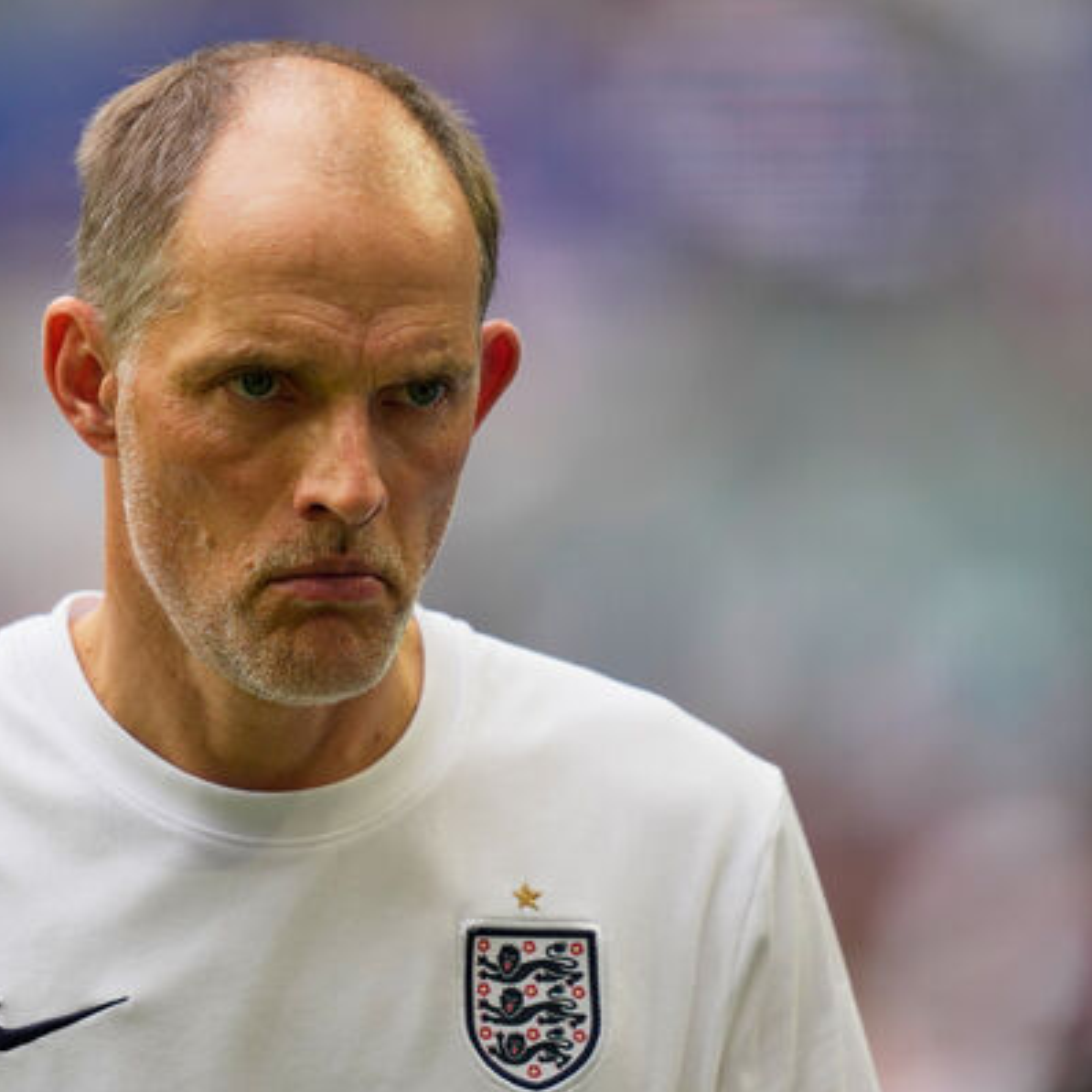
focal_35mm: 769
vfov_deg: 2.3
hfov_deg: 2.3
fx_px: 27446
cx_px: 392
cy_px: 546
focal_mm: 400
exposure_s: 1/2000
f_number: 2.8
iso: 400
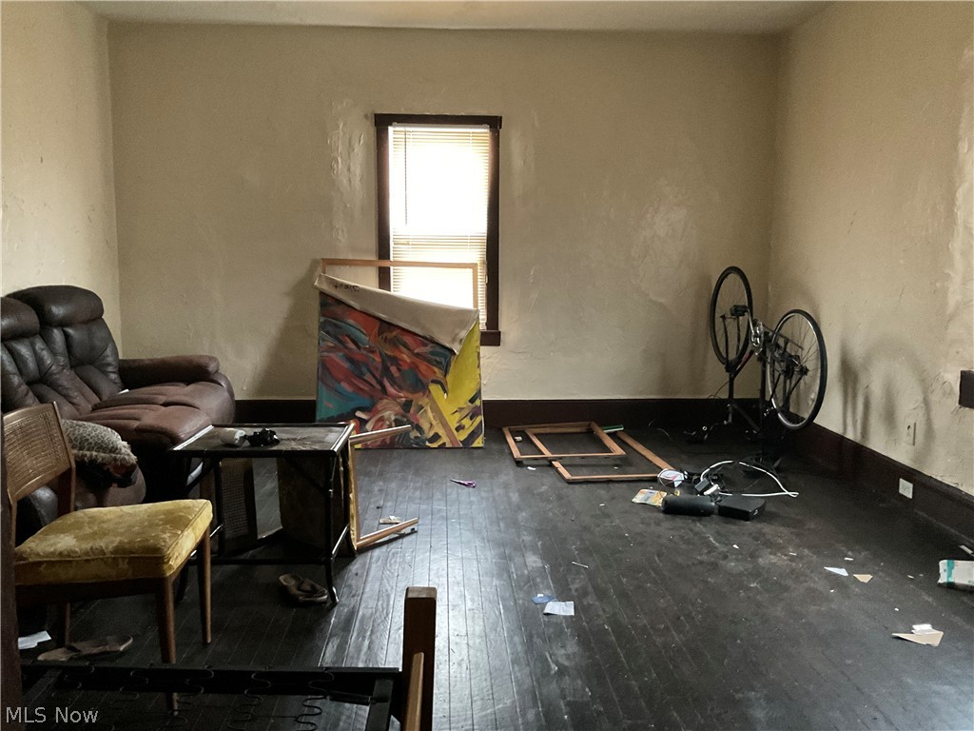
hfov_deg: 61.7
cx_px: 487
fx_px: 816
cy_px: 366
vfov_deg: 48.2
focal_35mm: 29
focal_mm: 3
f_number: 1.8
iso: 500
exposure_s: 1/30
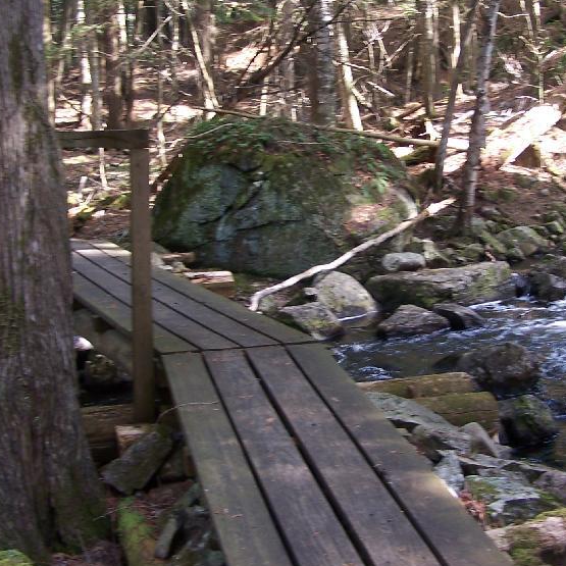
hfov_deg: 27.6
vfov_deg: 27.7
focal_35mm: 62
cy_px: 237
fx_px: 1147
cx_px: 367
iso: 80
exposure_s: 1/30
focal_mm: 6.3
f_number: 2.8
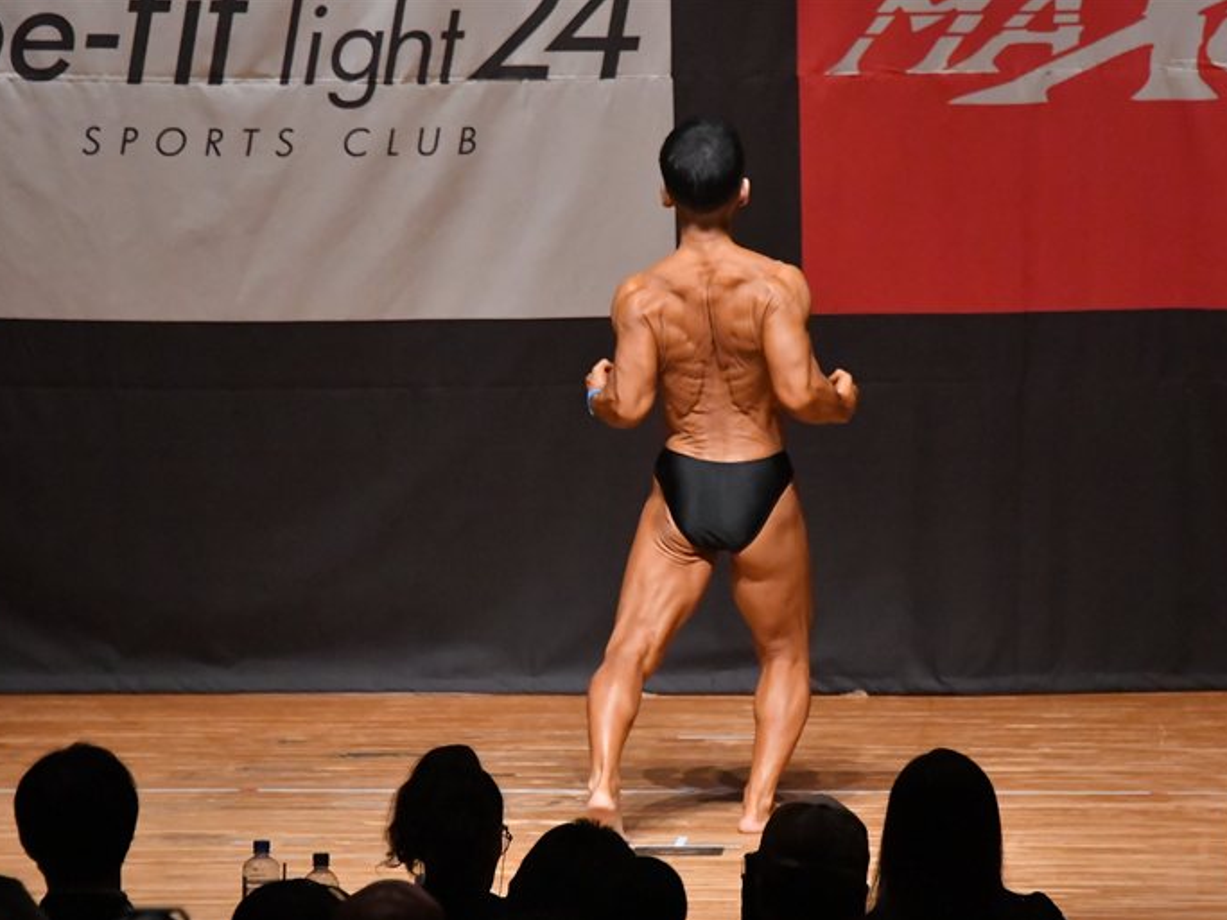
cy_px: 461
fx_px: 10421
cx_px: 672
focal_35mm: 294
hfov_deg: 6.7
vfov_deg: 5.1
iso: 10000
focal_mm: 180
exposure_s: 1/400
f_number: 5.6
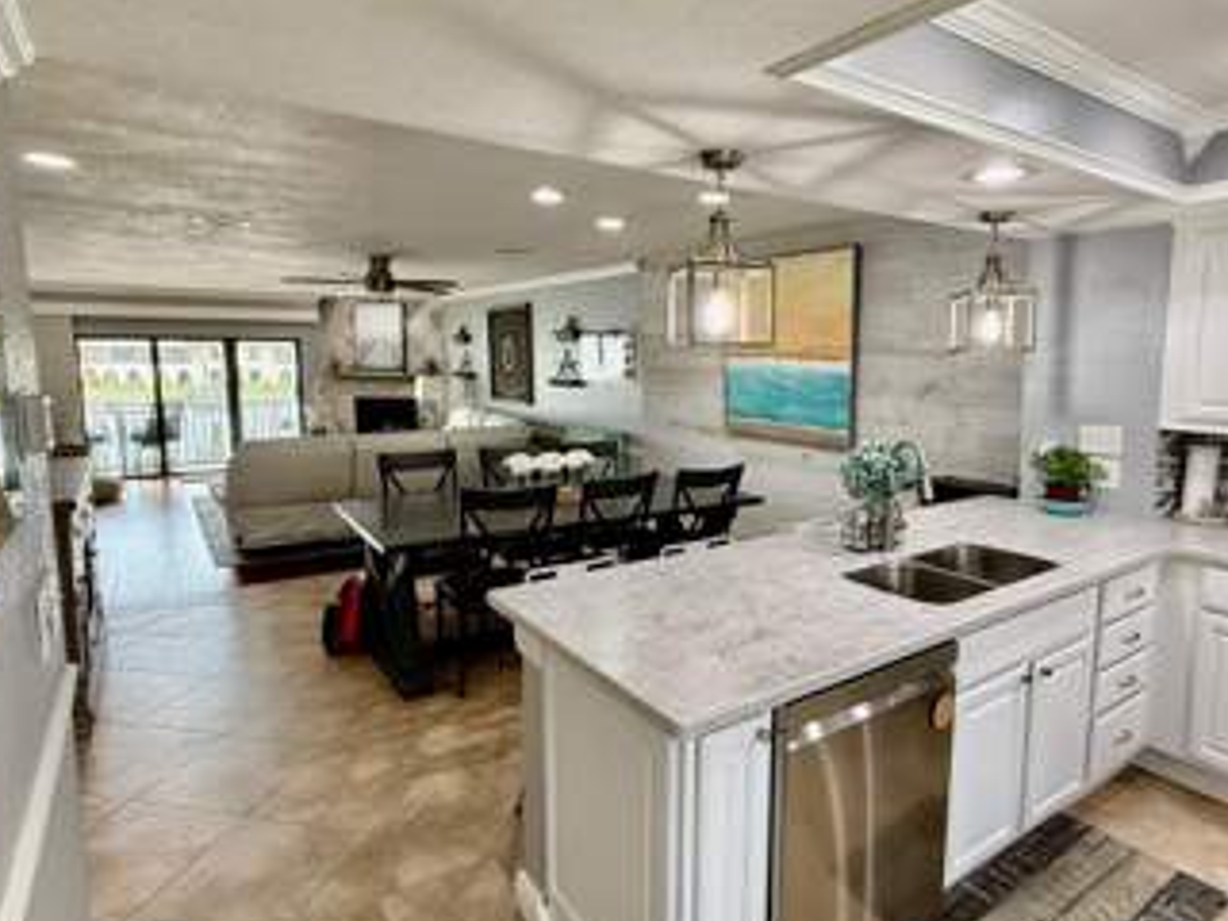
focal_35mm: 21
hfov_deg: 78.7
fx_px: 745
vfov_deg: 63.4
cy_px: 441
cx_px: 679
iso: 250
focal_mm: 2.22
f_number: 2.2
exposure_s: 1/120
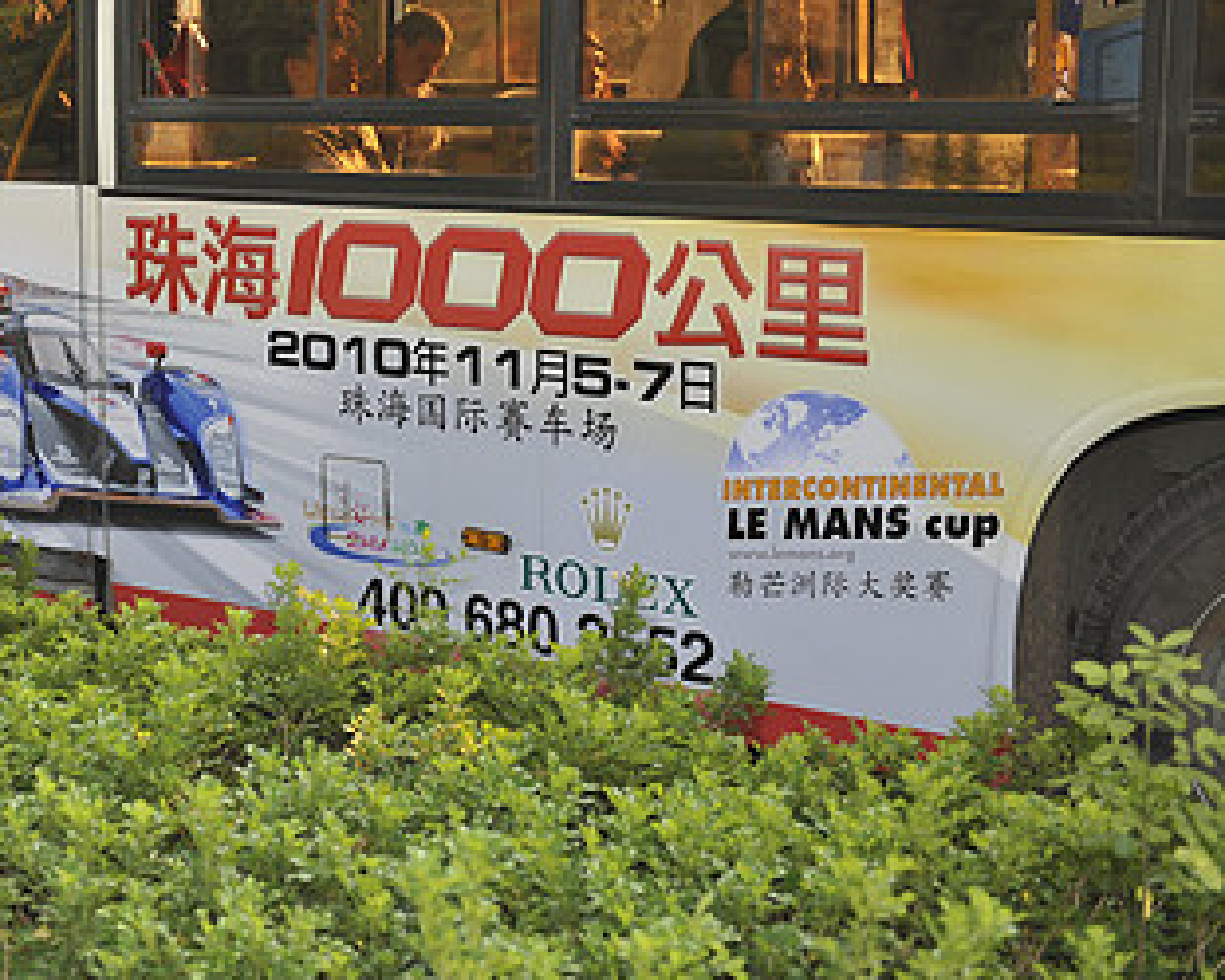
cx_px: 217
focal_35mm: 77
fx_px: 2793
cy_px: 366
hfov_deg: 24.3
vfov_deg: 19.9
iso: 250
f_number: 2.8
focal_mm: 44
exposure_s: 1/250
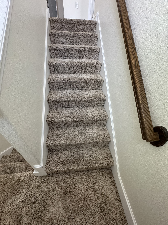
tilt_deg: -40.4
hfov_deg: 85.7
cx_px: 84
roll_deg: -2.9
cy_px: 112
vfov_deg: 102.1
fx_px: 91
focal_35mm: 14
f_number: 2.2
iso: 160
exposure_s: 1/99
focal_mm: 2.22
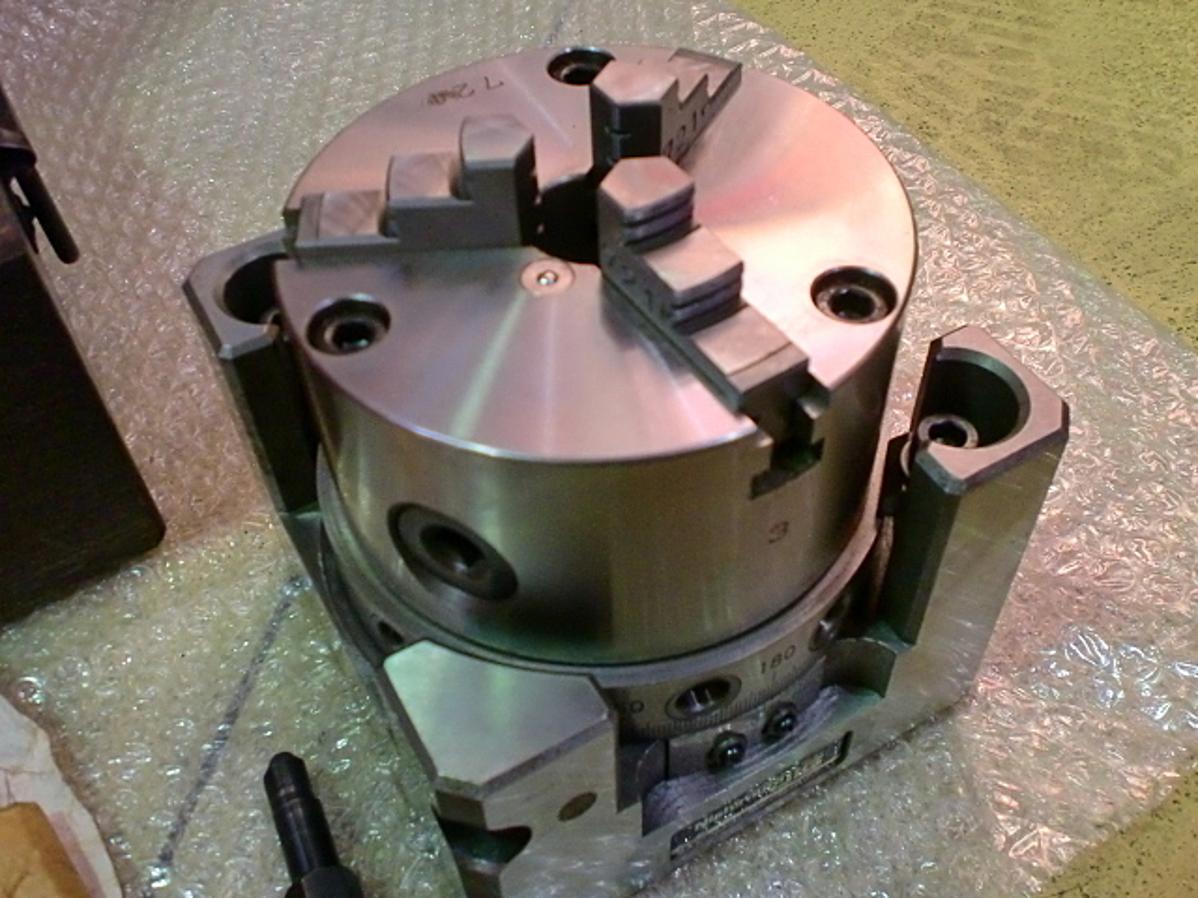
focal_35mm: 35
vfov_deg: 40.7
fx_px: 1211
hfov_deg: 52.6
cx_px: 599
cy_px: 449
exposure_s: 1/60
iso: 320
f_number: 3.1
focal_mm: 6.3
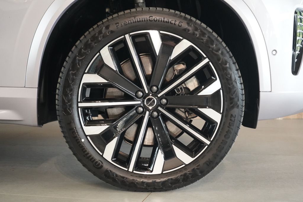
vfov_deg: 19.5
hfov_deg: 28.8
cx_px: 152
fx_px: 589
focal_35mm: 70
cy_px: 101
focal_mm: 70
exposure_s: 1/160
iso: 8000
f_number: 5.6
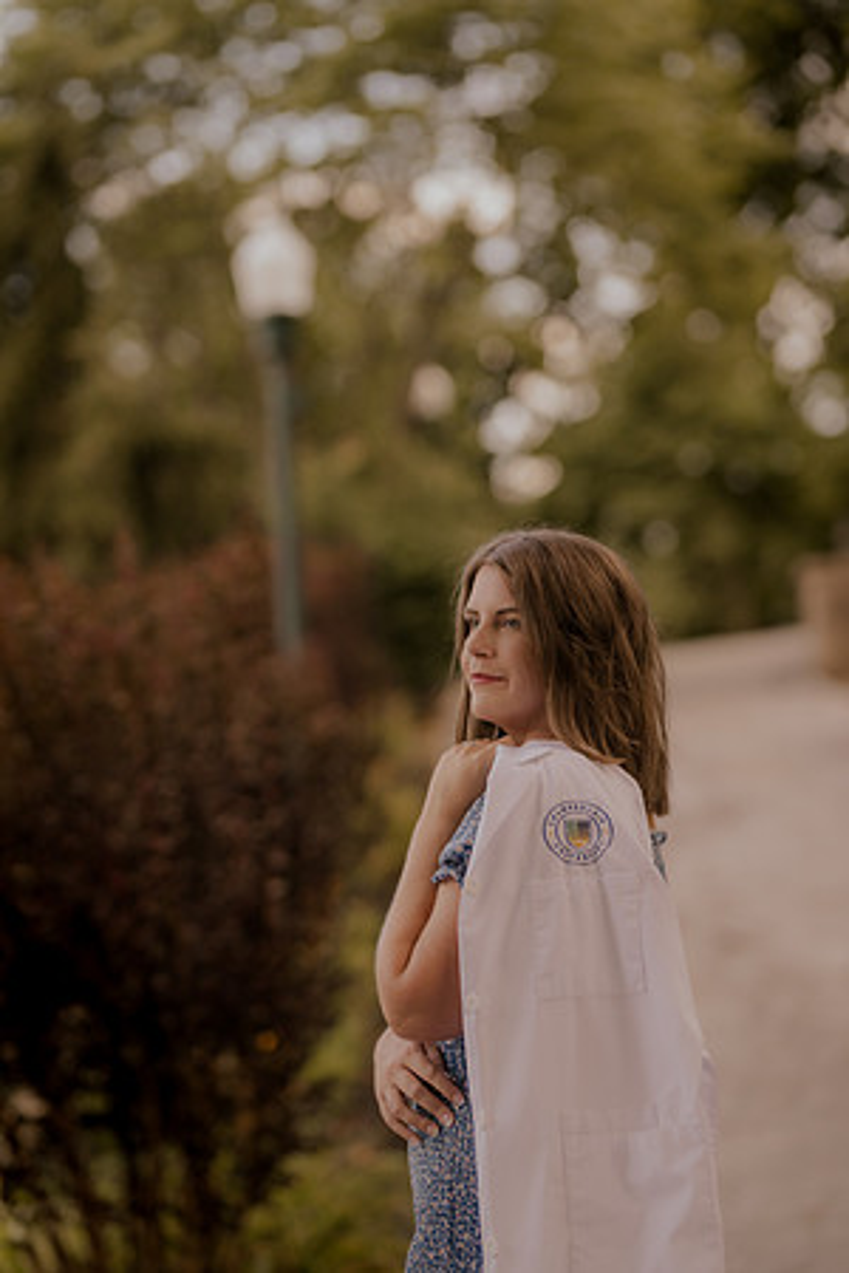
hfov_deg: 16.1
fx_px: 3007
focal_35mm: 85
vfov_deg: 23.9
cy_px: 636
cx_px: 424
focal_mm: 85
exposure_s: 1/200
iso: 200
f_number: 1.8
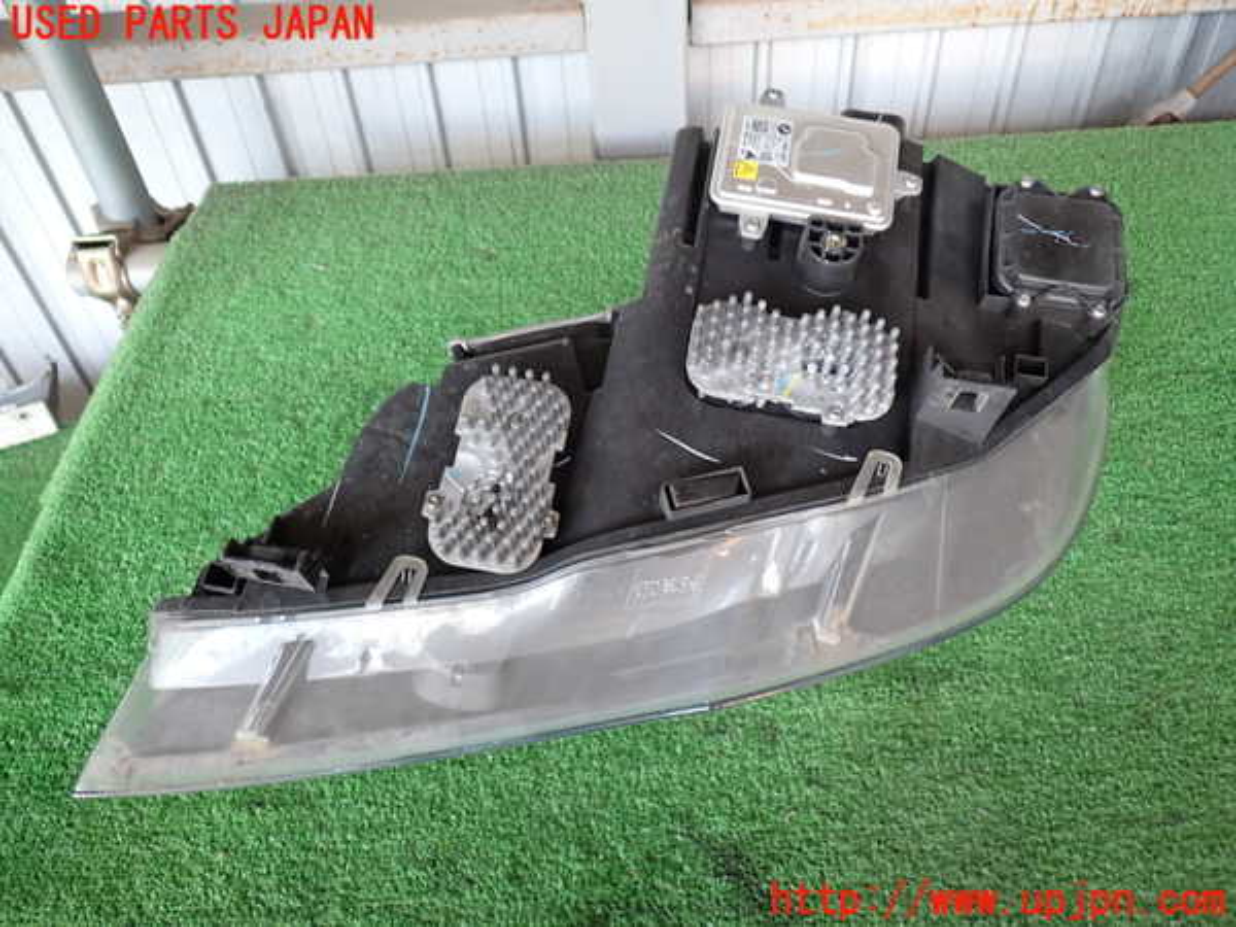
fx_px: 1000
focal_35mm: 28
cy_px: 464
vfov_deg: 49.7
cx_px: 618
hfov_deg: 63.4
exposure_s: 1/40
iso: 200
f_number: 2.2
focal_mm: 5.05
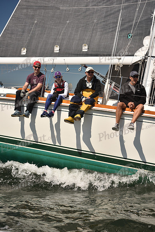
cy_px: 116
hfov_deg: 19.5
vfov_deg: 28.8
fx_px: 452
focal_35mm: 70
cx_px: 78
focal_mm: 70
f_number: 5
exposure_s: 1/1250
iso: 250
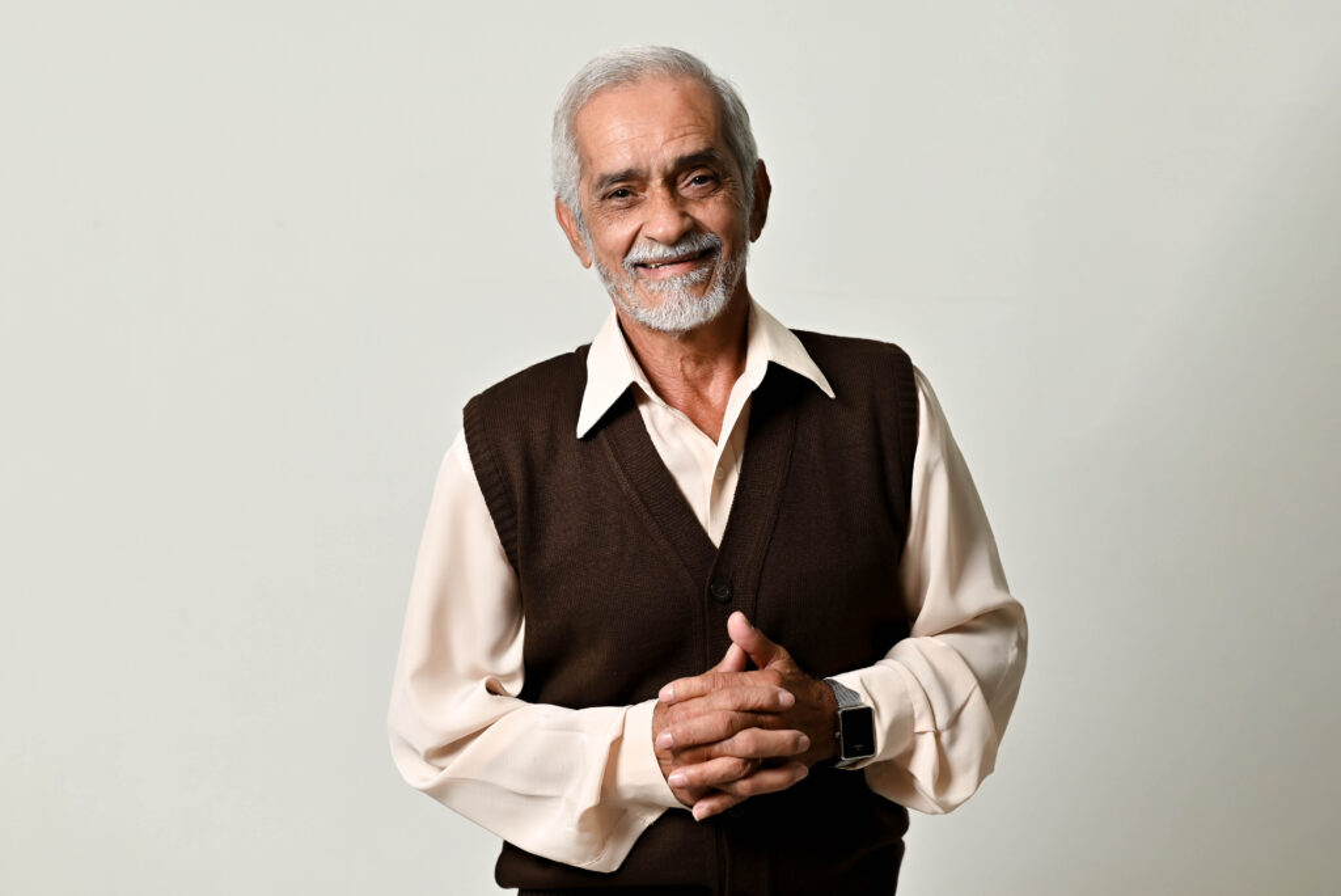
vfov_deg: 27.0
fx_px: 1863
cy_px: 448
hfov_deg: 39.6
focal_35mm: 50
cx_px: 670
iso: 125
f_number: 4
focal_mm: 50
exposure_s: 1/200
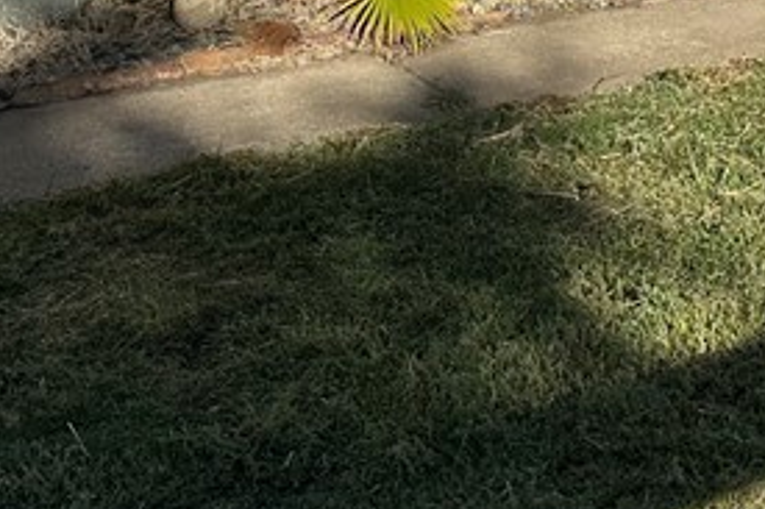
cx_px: 620
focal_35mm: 93
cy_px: -478
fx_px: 1975
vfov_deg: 12.9
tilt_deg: -1.0
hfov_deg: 21.6
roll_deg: -0.3
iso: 80
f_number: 1.78
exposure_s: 1/5263
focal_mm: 6.86
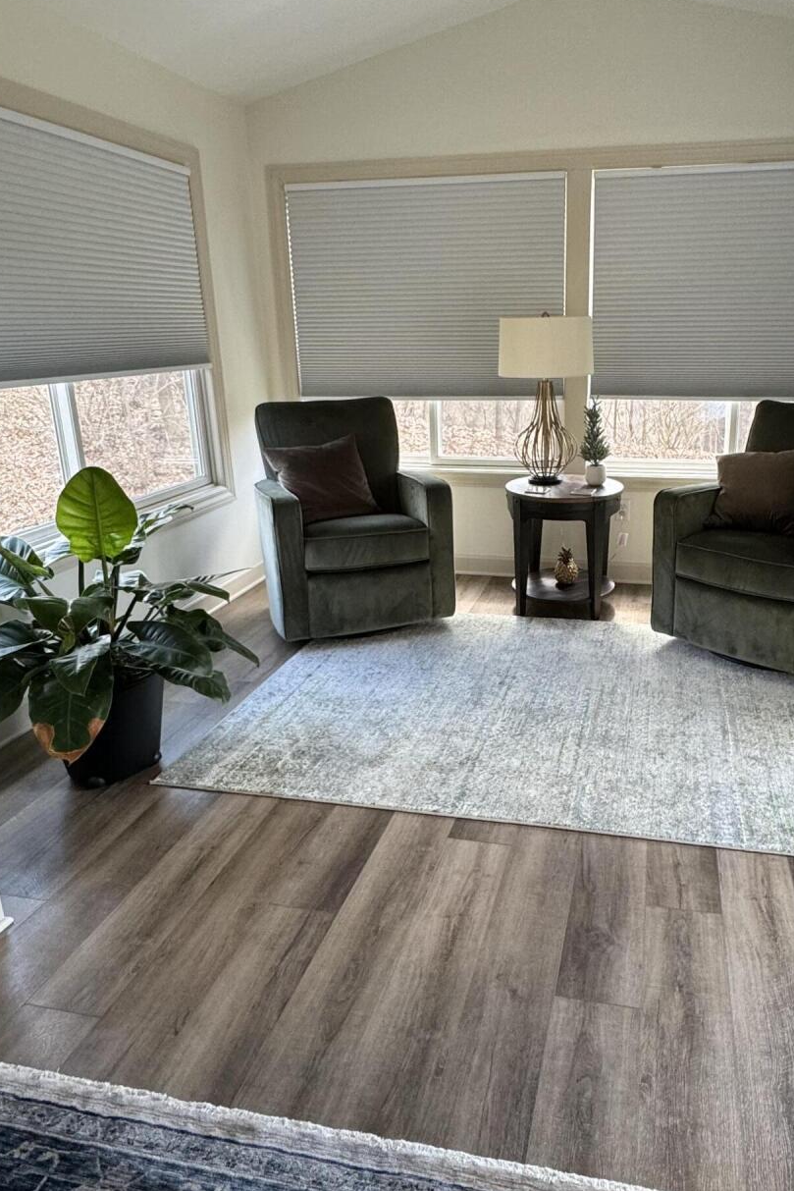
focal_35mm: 24
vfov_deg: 73.6
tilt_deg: -14.0
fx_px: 794
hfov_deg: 52.5
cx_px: 503
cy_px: 543
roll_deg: +0.7
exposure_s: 1/120
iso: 160
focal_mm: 2.22
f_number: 2.2
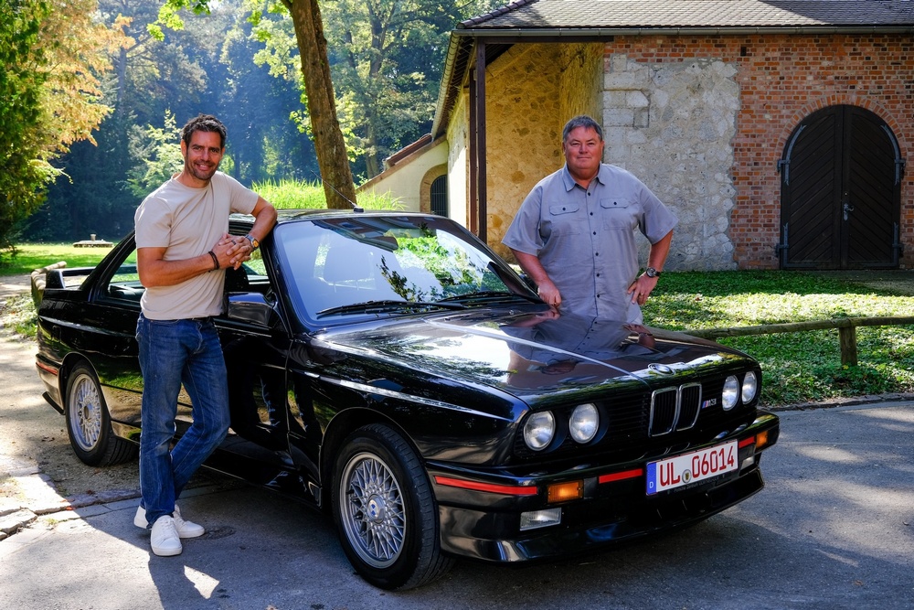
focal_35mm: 41
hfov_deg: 47.4
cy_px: 305
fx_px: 1041
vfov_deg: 32.6
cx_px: 457
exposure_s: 1/120
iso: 160
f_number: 5.6
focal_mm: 27.5
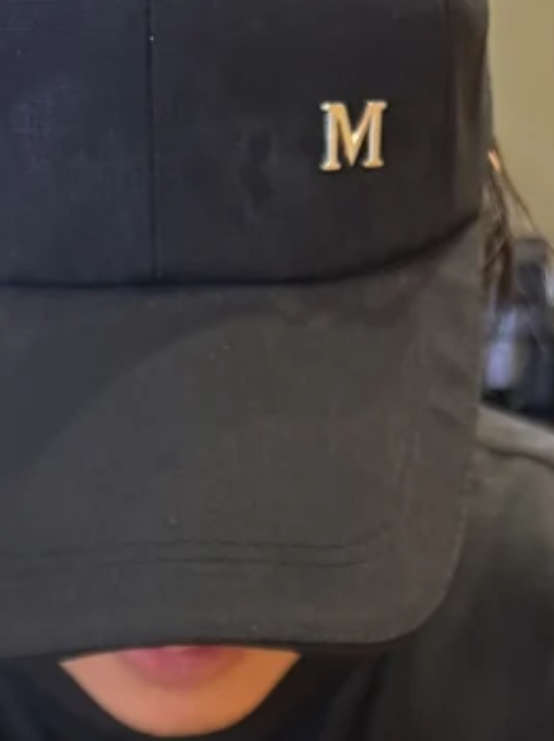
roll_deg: +0.6
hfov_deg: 15.1
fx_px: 2095
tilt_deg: -27.6
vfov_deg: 16.0
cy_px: 1451
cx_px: 292
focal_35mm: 98
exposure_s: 1/50
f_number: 1.78
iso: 125
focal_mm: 6.76
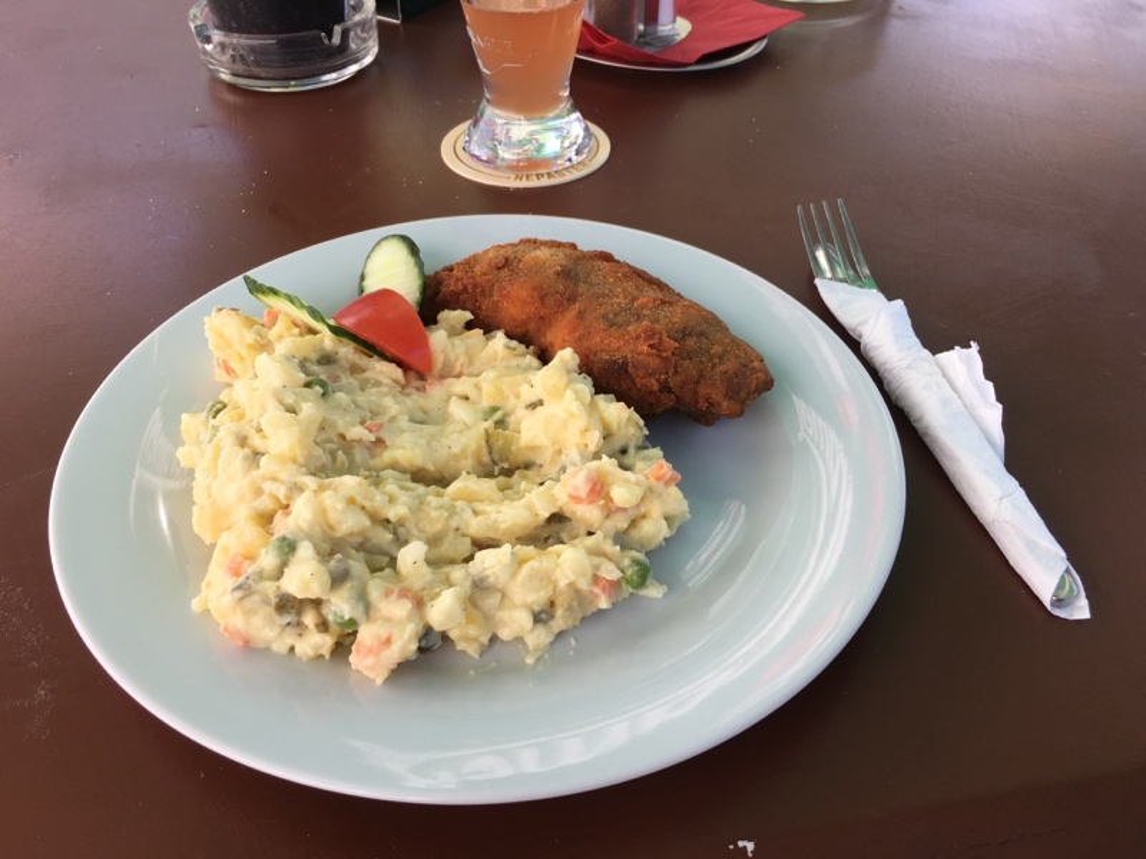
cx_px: 573
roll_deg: +1.1
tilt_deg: -39.7
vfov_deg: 48.2
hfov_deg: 61.7
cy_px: 430
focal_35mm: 29
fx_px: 960
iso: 25
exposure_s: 1/247
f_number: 2.2
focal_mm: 4.15
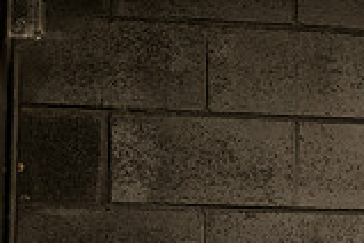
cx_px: 382
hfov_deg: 15.2
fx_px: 1335
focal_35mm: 132
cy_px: 253
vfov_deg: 10.3
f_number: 1.4
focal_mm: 35
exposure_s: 1/1250
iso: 800
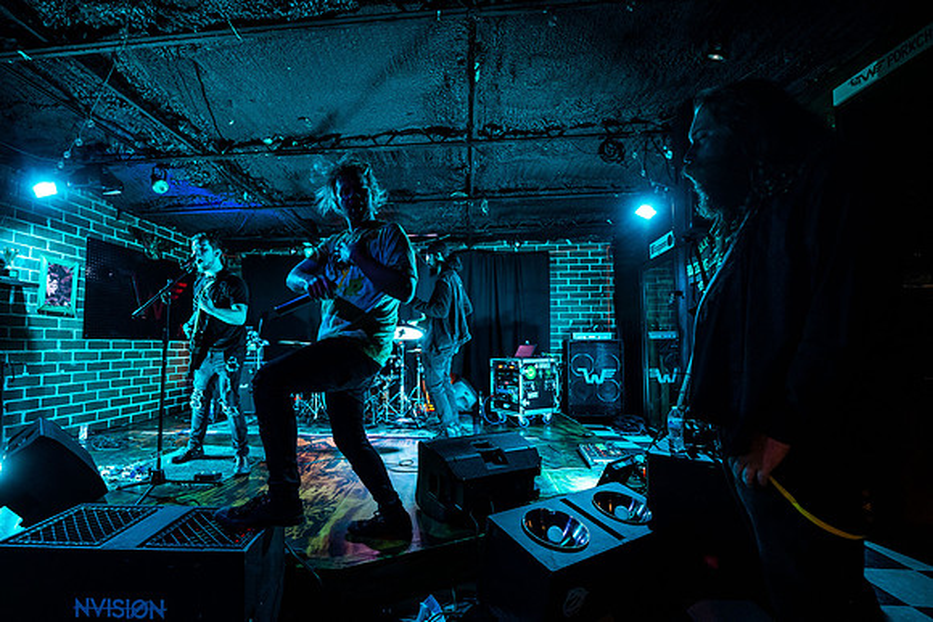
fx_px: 411
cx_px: 431
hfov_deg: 97.0
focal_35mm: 16
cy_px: 314
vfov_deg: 74.2
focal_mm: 14
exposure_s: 1/200
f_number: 2.8
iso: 2000
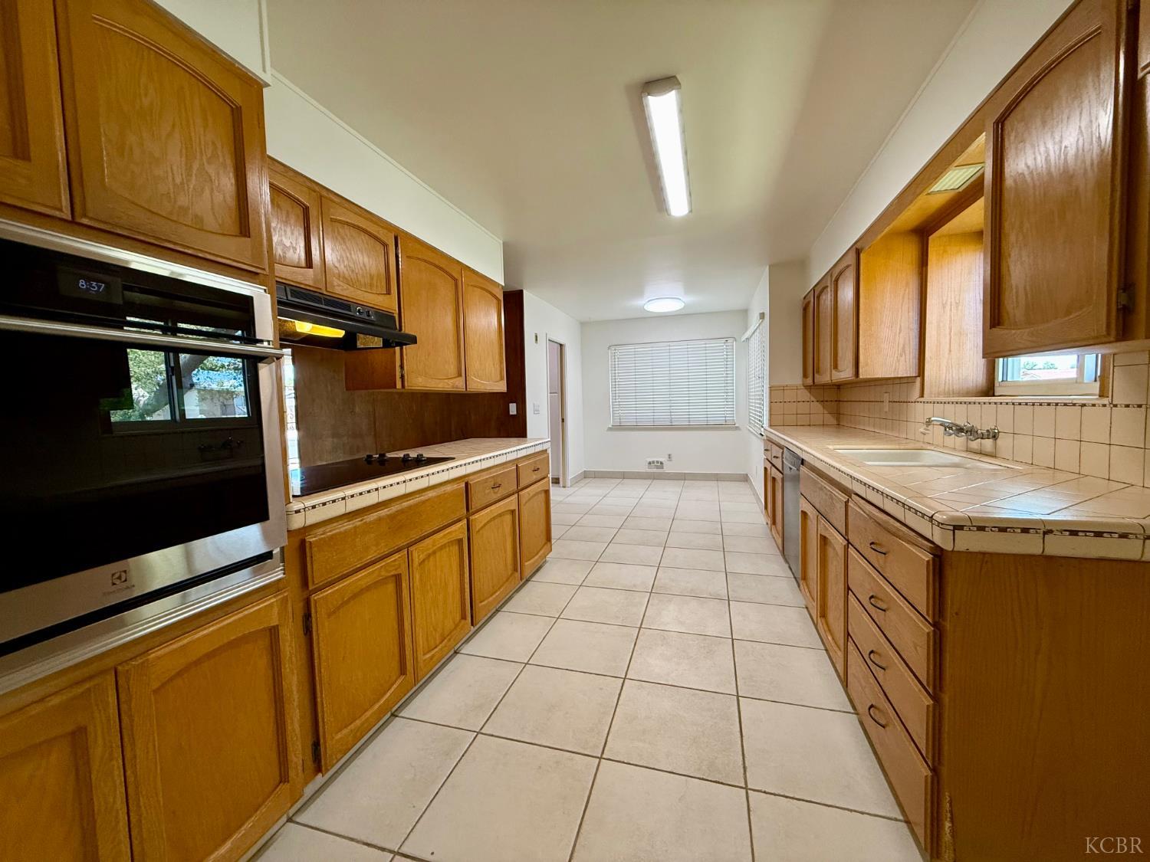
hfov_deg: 102.1
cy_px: 431
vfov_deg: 85.7
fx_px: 465
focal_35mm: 14
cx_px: 575
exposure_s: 1/120
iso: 250
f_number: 2.2
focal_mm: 2.22
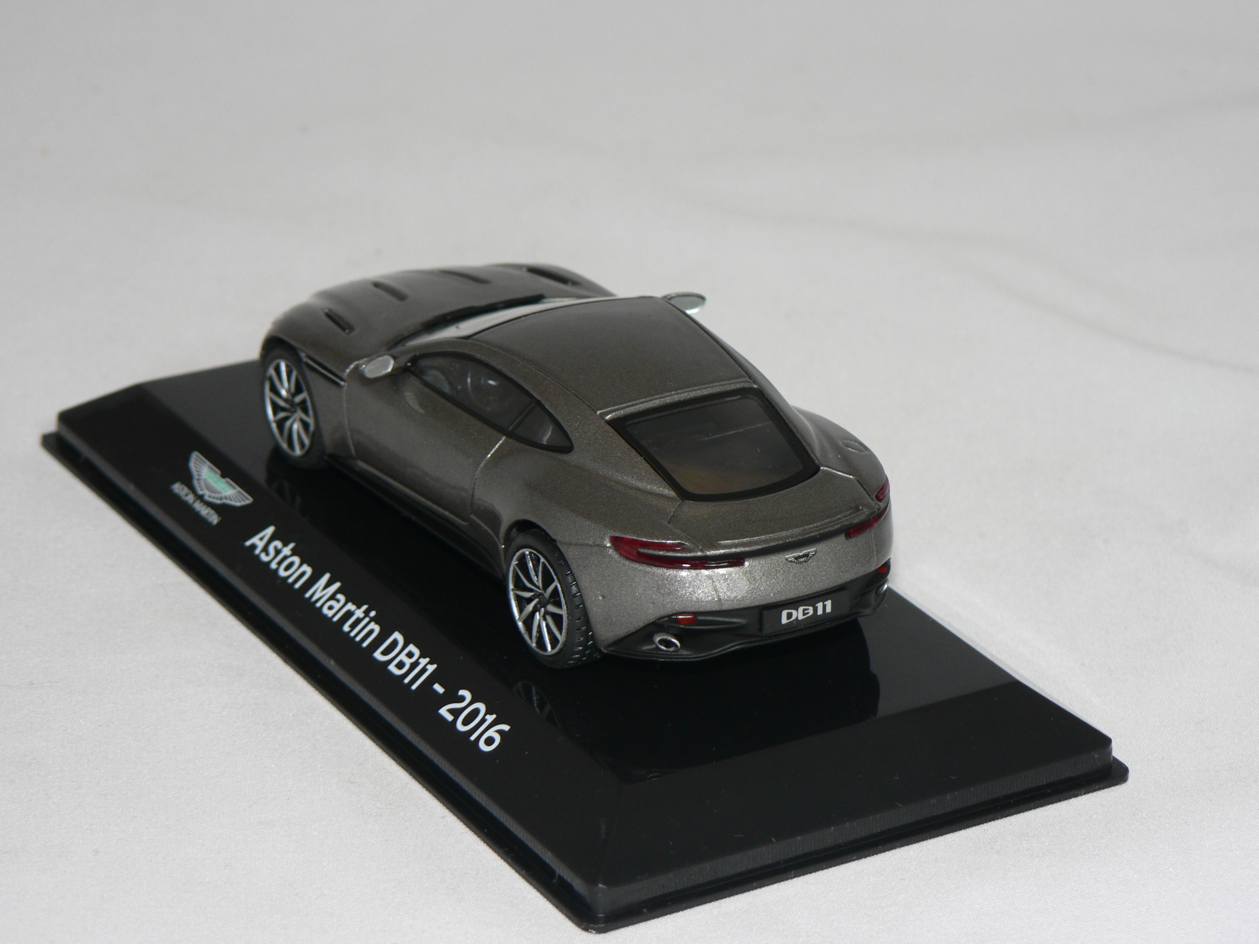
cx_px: 630
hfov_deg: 17.6
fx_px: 4073
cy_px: 472
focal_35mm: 112
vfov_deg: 13.2
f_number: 3.2
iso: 80
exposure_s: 1/60
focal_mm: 18.6
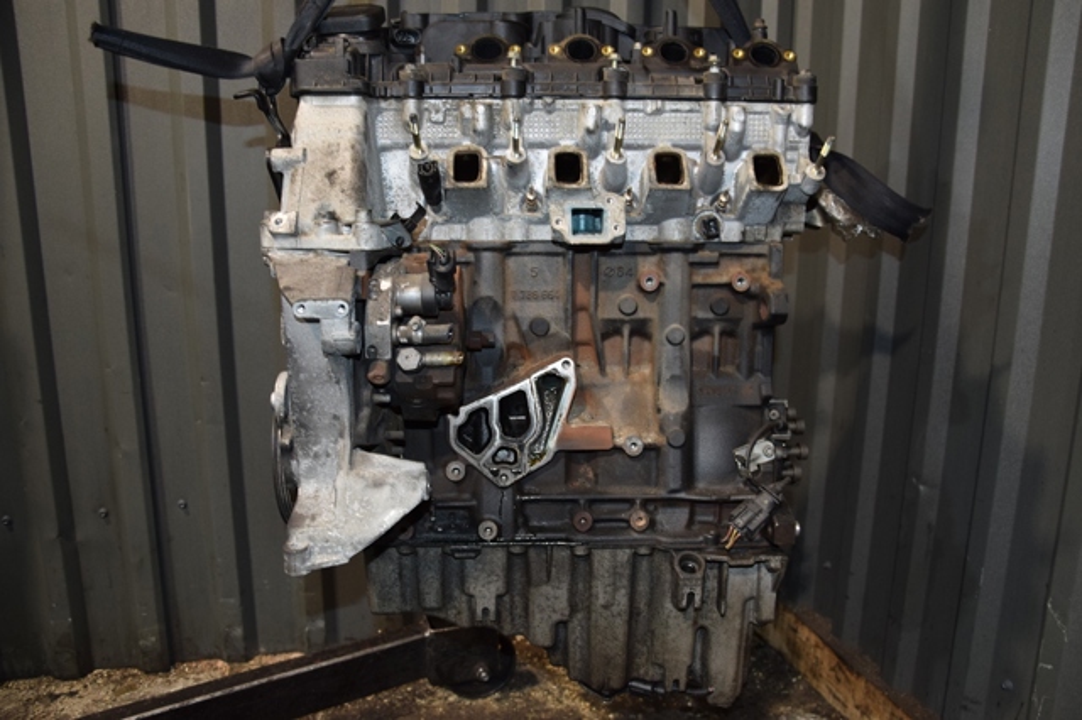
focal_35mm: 27
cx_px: 541
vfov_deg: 47.9
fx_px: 811
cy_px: 360
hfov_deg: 67.4
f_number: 5
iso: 800
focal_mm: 18
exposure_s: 1/60
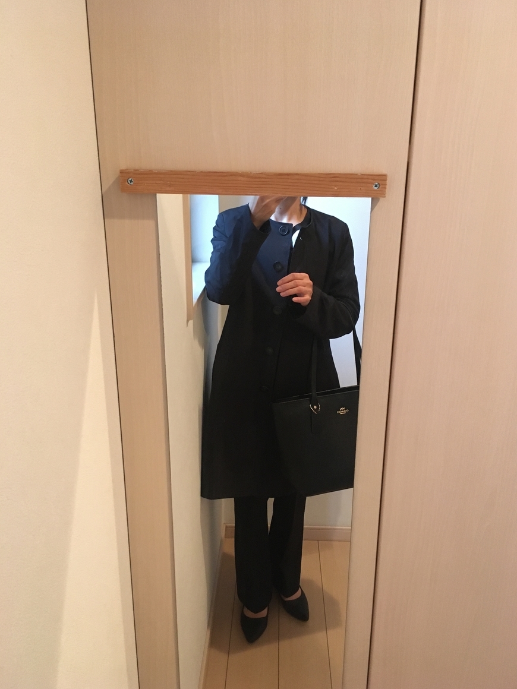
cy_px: 350
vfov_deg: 60.0
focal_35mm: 30
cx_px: 263
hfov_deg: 46.8
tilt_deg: -17.9
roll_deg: -0.6
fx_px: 597
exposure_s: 1/30
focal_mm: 4.15
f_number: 2.2
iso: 200
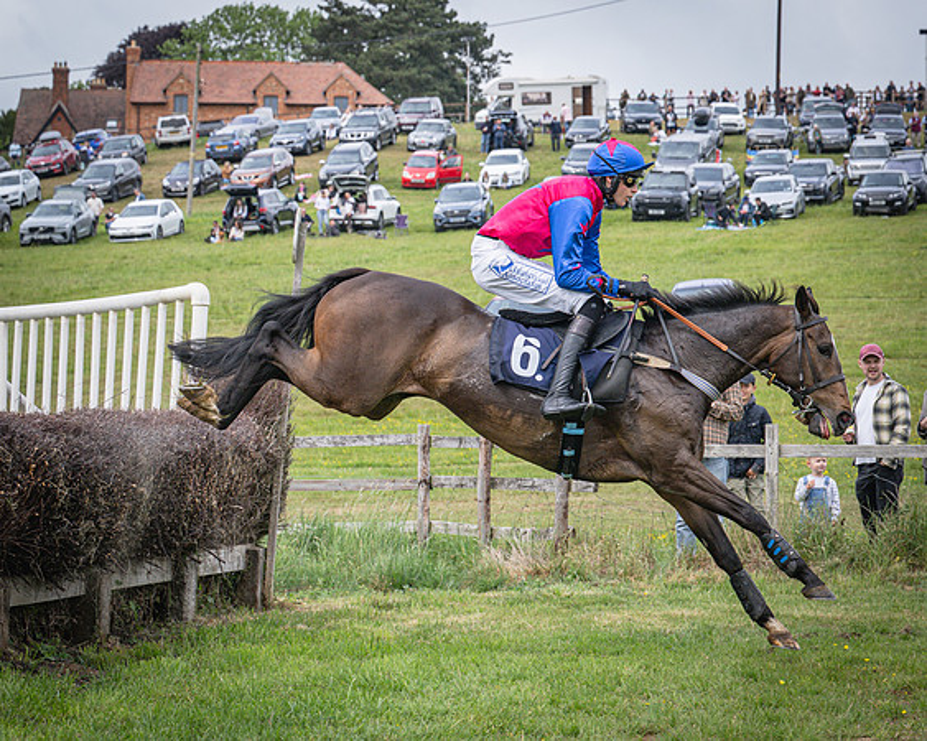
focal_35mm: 120
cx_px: 593
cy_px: 363
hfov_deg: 16.0
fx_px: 3301
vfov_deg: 12.8
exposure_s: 1/1600
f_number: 5
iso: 400
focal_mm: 70
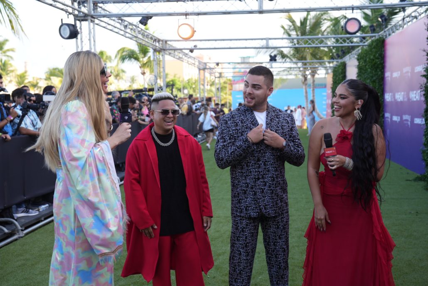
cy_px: 143
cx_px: 214
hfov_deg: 41.9
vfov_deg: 28.7
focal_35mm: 47
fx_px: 559
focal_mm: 47
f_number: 4
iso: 200
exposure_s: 1/250
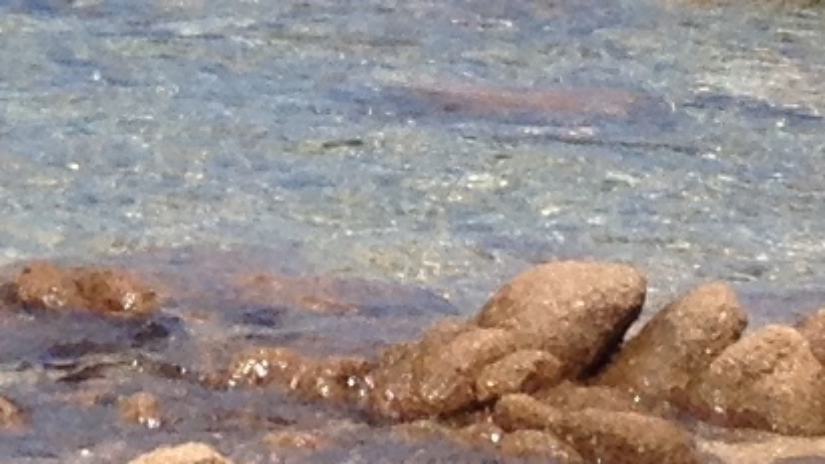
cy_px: -645
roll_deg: -0.7
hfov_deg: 6.7
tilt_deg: -4.6
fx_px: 6627
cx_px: -1267
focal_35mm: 303
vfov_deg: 3.9
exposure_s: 1/1972
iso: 50
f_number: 2.4
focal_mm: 4.28
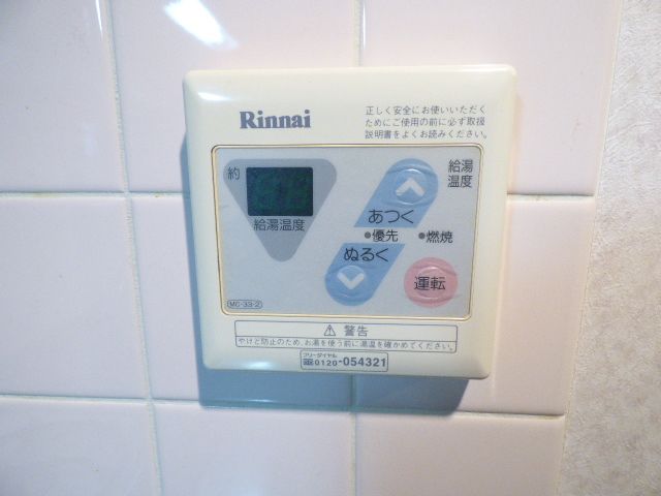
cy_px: 248
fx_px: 382
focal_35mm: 20
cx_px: 330
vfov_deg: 66.0
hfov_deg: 81.7
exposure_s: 1/40
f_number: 2.8
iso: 400
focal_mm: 3.58
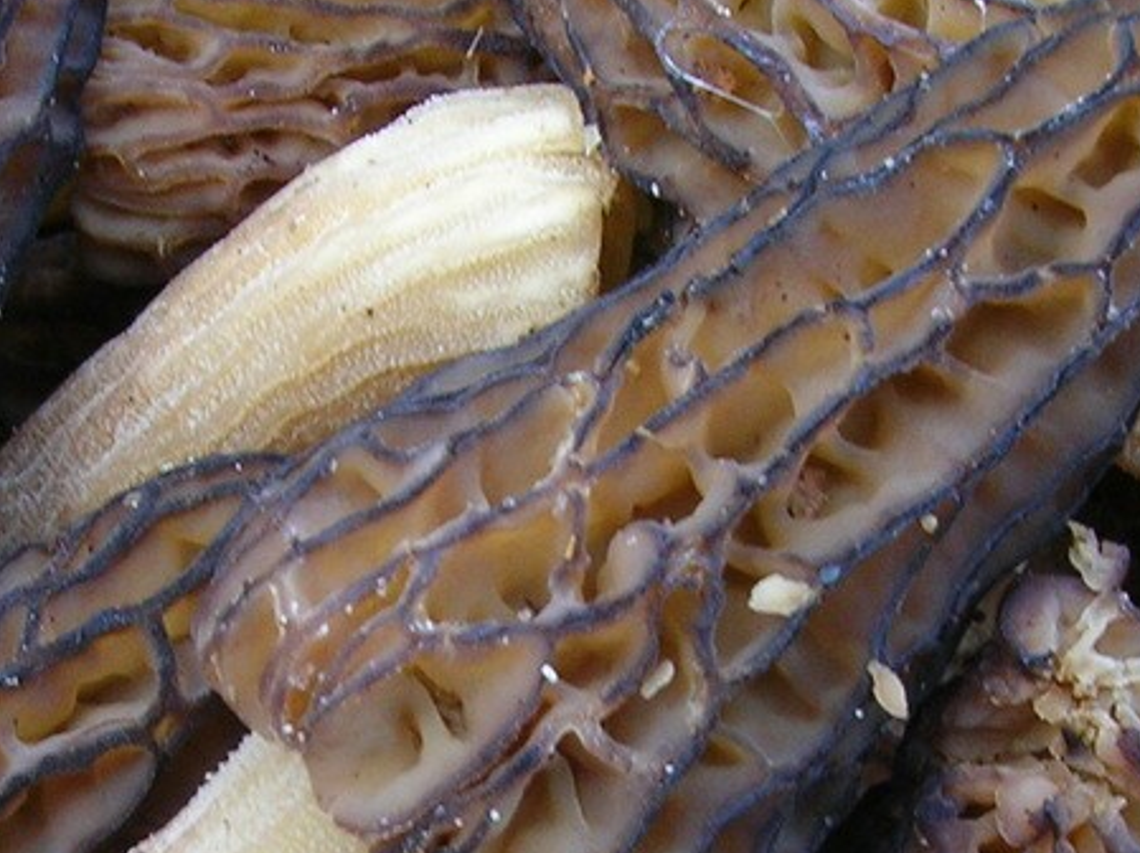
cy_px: 795
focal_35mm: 97
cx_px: 526
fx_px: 3192
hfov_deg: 20.2
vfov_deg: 15.0
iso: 50
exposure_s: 1/17.8
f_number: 4.9
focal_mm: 5.7
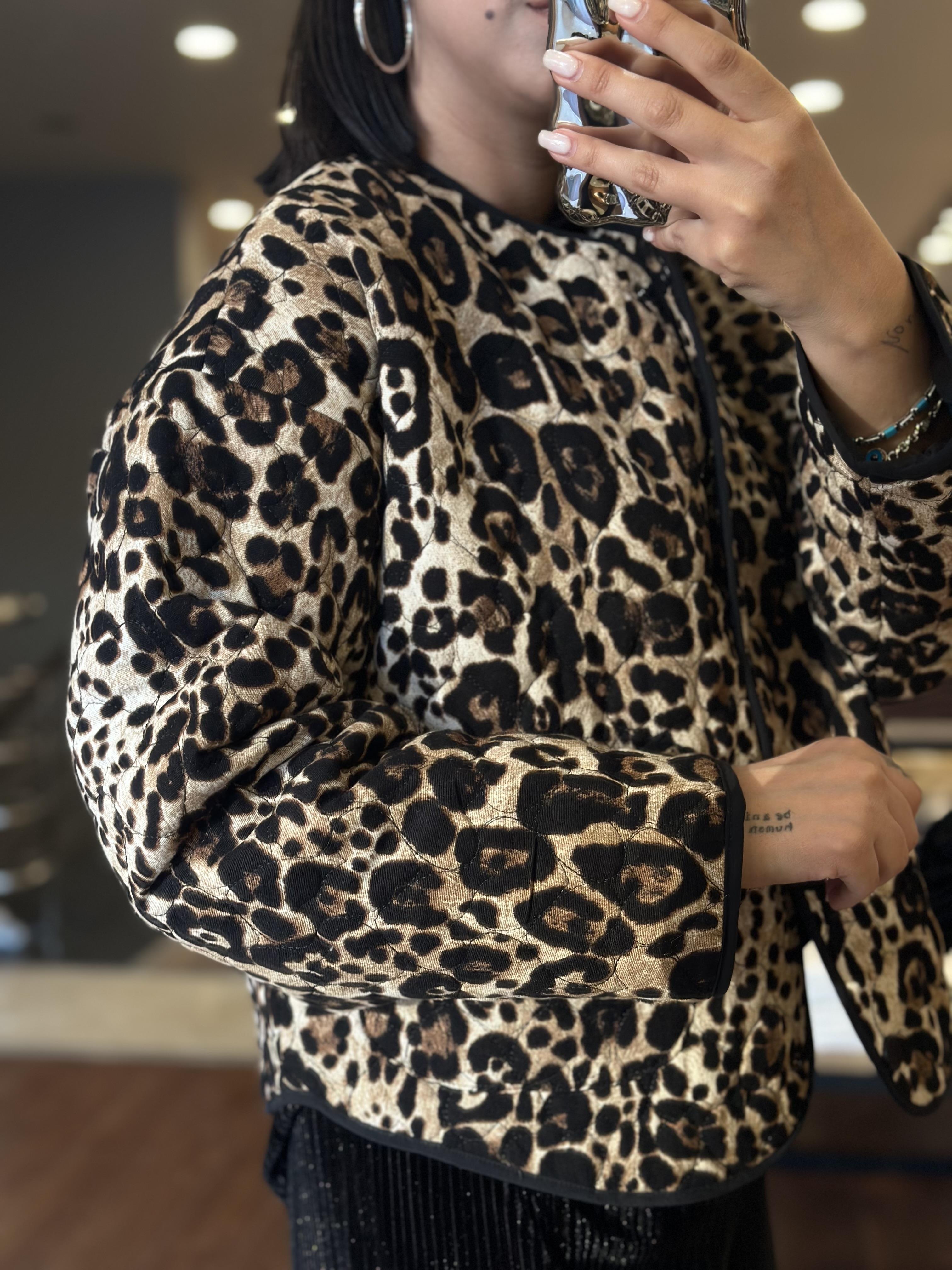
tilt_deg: -36.3
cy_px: 635
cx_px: 476
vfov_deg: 39.7
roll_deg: +3.4
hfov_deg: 30.3
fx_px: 1760
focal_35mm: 48
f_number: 1.78
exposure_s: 1/110
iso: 125
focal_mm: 6.86
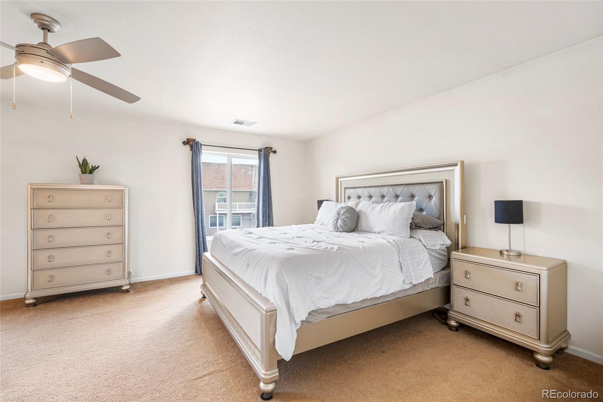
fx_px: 268
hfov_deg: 96.7
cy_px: 201
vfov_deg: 73.7
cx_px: 302
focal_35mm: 16
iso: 320
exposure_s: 1/6
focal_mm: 16
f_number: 6.3
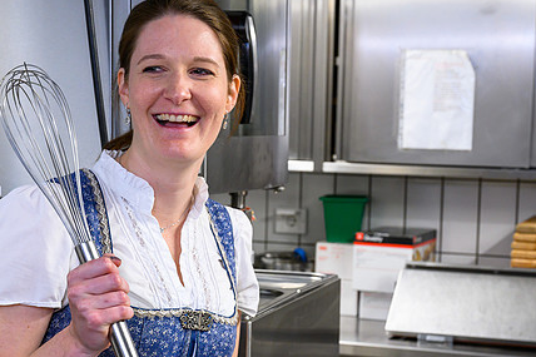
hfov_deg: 24.5
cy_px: 271
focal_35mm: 83
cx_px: 227
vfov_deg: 16.4
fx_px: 1235
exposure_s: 1/60
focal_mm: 54
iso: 800
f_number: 7.1
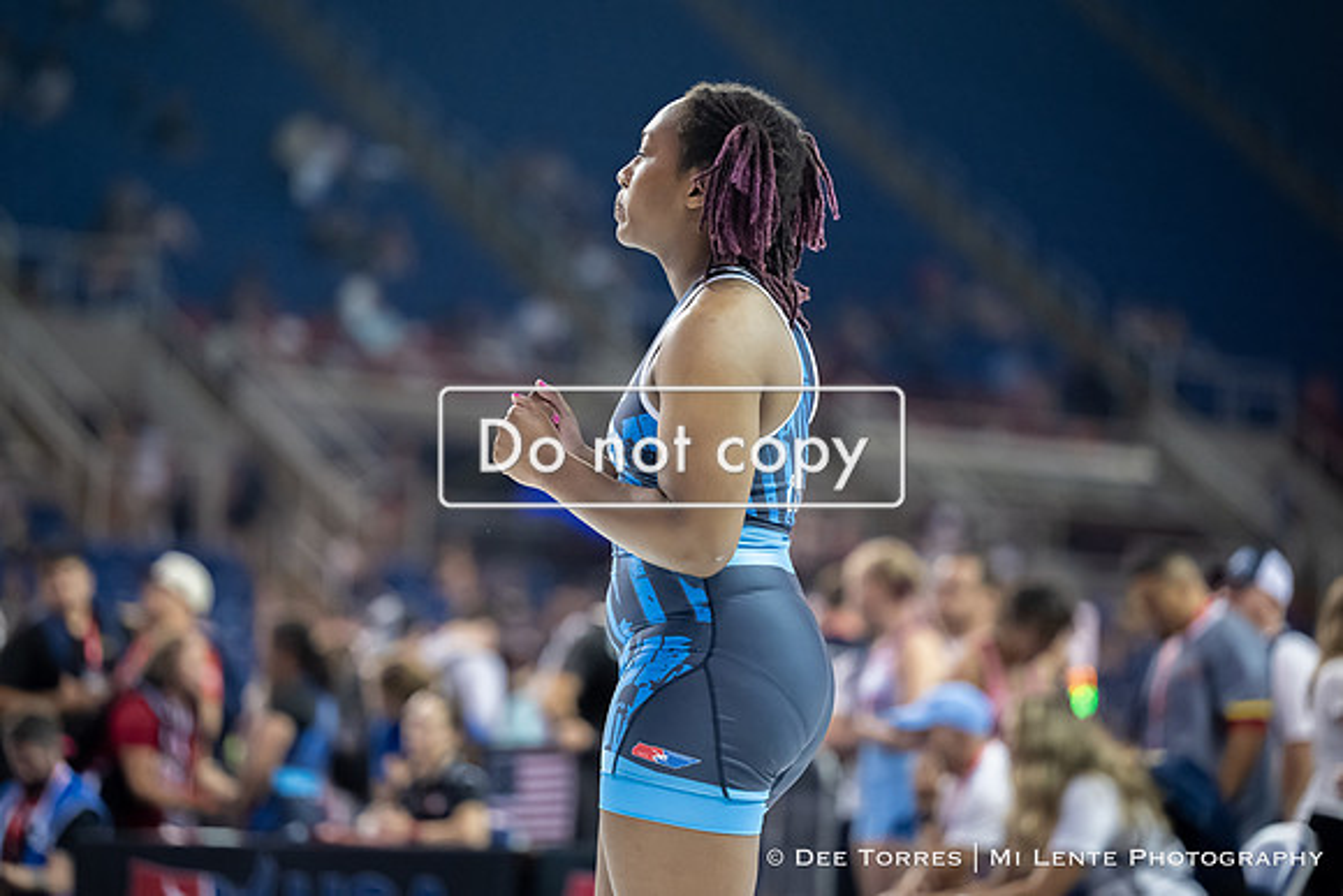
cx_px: 655
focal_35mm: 164
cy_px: 416
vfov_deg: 8.4
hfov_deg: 12.5
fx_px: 6137
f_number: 2.8
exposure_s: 1/800
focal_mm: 150
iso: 5000
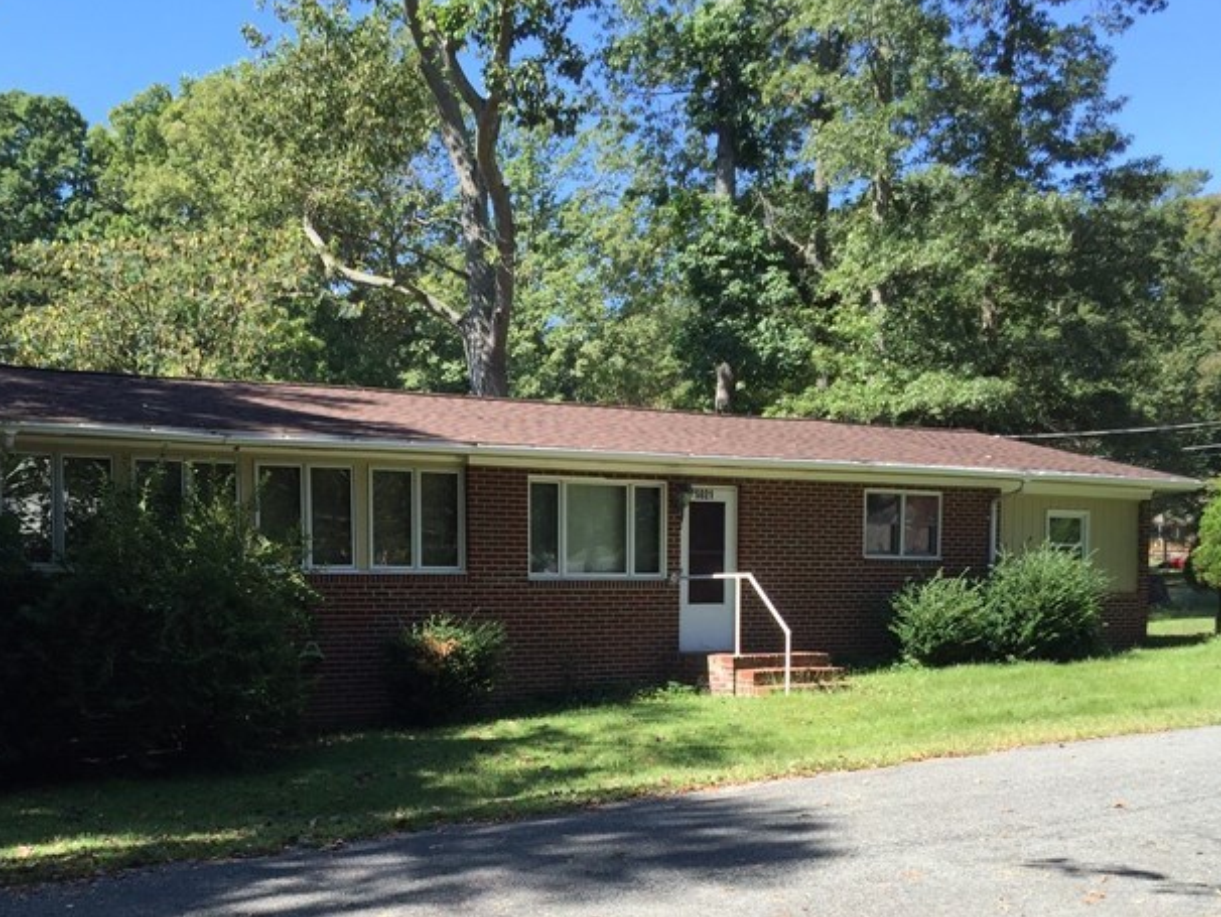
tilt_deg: -0.9
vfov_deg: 29.0
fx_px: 1729
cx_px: 429
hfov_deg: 38.5
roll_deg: -1.2
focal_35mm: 49
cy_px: 742
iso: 32
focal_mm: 4.15
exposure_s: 1/648
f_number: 2.2
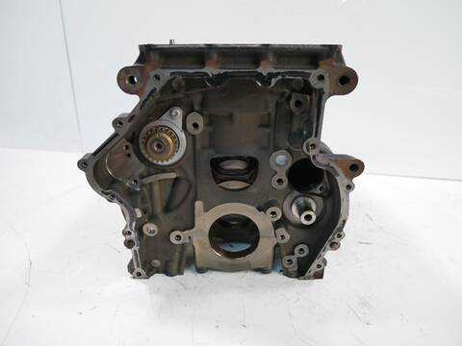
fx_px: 320
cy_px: 173
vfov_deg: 56.8
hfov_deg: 71.6
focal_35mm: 24
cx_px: 231
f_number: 3.5
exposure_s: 1/125
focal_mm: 12
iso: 1600
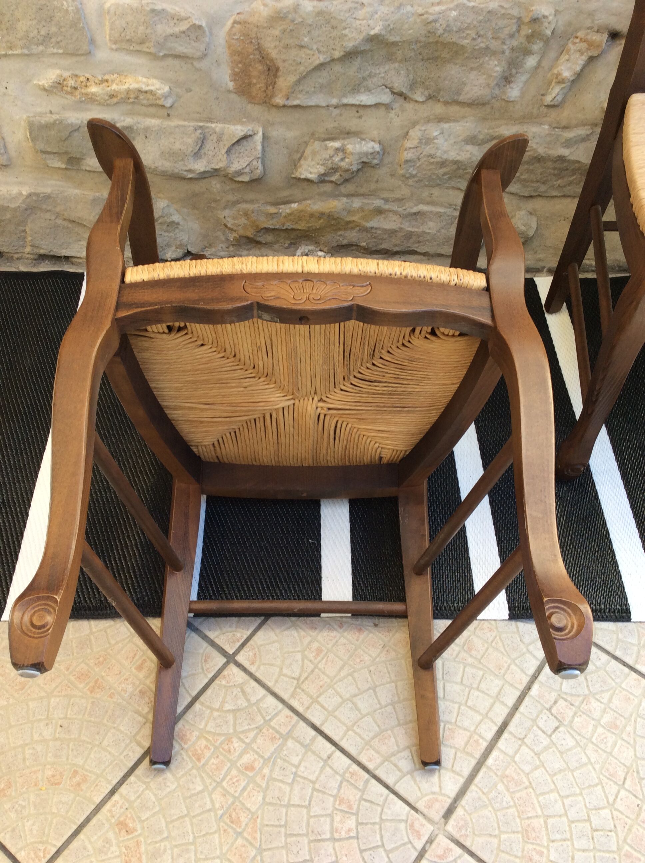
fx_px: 797
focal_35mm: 32
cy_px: 432
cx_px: 322
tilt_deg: -52.2
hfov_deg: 44.1
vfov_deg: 56.9
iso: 32
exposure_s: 1/108
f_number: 2.4
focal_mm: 3.3
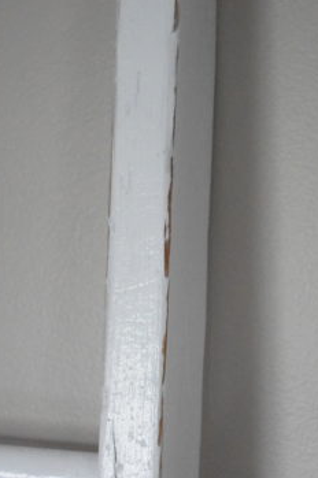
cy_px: 329
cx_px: 146
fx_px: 1142
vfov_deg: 23.5
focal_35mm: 86
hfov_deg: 15.9
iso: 12800
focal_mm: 40
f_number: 4.8
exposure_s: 1/125
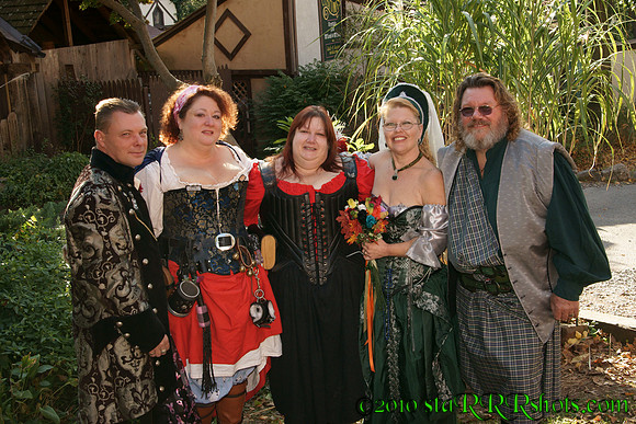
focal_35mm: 42
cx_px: 318
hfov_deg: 46.4
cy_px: 212
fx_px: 742
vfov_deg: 31.9
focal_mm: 28
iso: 400
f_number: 7.1
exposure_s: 1/160
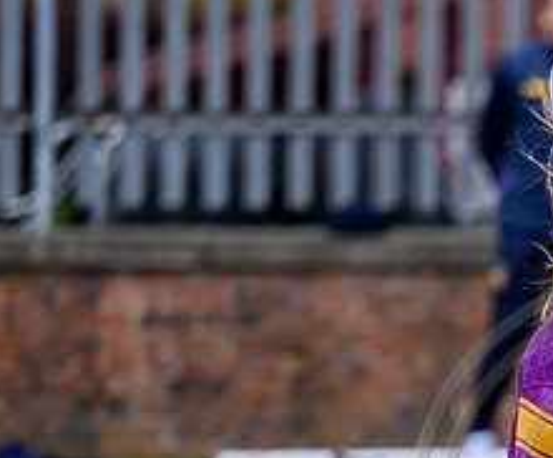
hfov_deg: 2.1
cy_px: 545
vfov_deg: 1.7
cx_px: 799
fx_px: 15160
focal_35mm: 914
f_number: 4
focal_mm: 270
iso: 1000
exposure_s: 1/1600
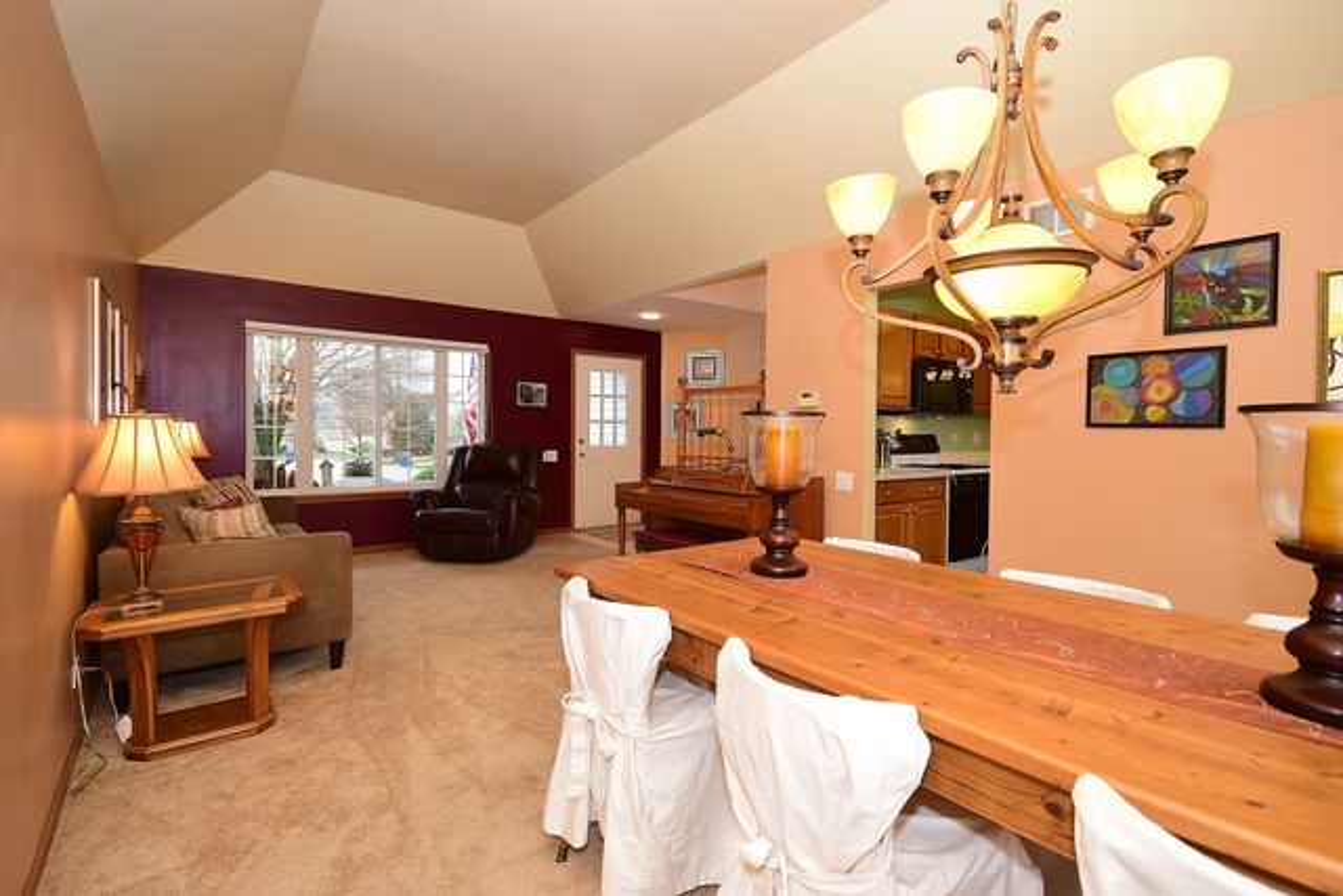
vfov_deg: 72.1
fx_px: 616
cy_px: 448
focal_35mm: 16
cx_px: 672
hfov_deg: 95.0
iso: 640
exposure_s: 1/60
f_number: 6.3
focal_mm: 11
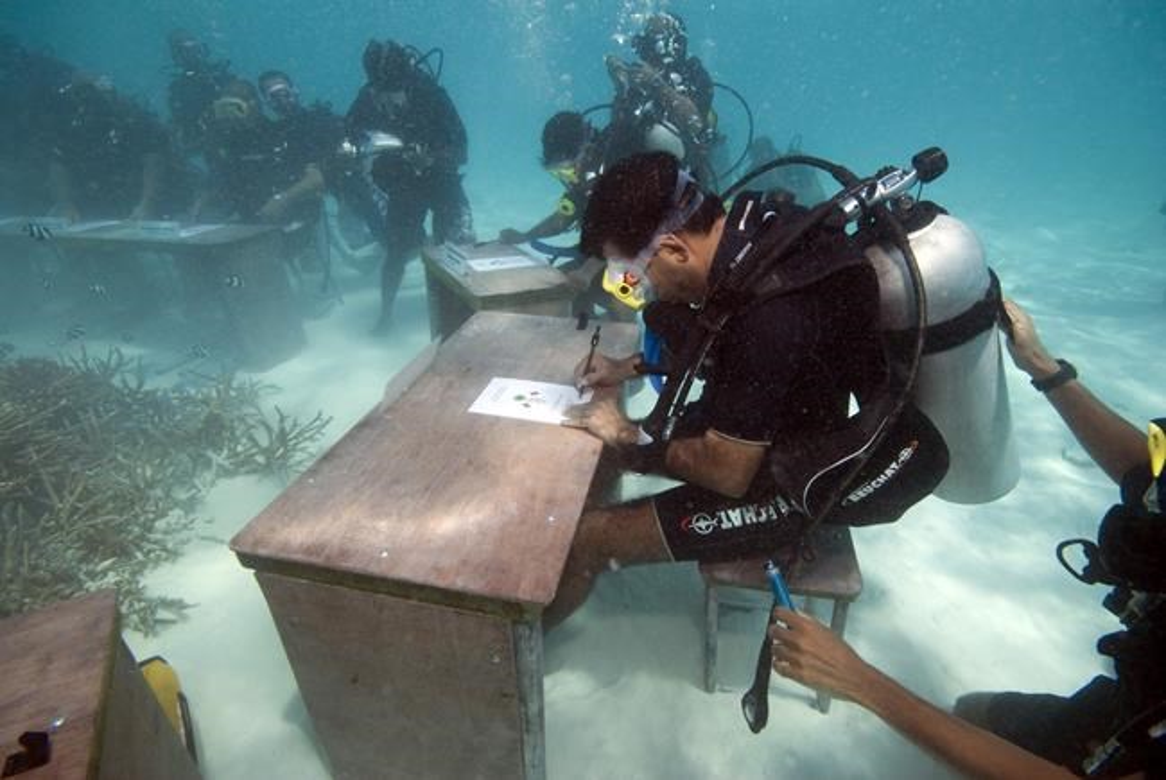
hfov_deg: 100.3
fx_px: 486
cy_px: 390
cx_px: 583
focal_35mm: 15
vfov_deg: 77.5
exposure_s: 1/200
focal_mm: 10
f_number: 9
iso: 100
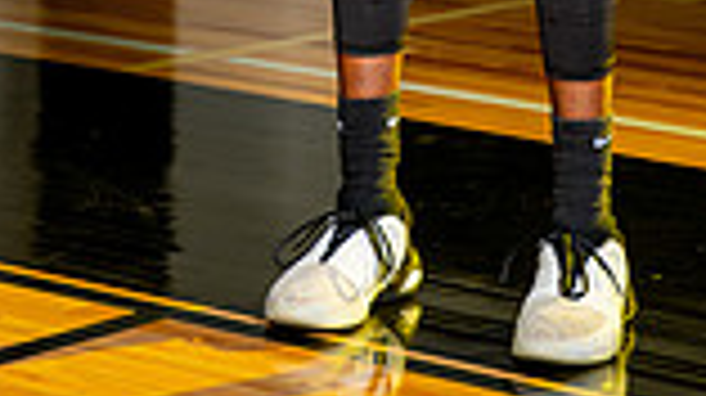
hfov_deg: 11.1
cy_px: -567
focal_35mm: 195
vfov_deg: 6.0
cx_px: 364
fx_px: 3647
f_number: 6.3
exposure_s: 1/200
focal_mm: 65
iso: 100
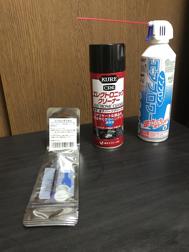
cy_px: 126
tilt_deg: -20.9
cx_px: 94
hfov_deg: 49.7
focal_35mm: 28
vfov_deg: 63.4
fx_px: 204
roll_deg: +2.0
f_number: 1.8
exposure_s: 1/17
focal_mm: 3.99
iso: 100
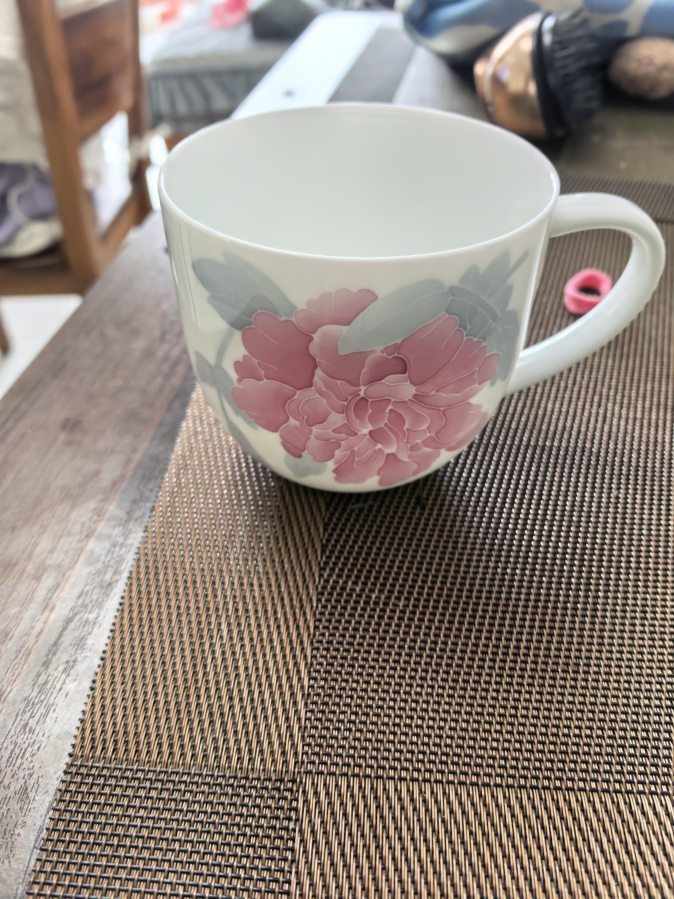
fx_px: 623
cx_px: 337
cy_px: 450
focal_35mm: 24
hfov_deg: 56.8
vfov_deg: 71.6
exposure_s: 1/106
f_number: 2
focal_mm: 5.75
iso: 50
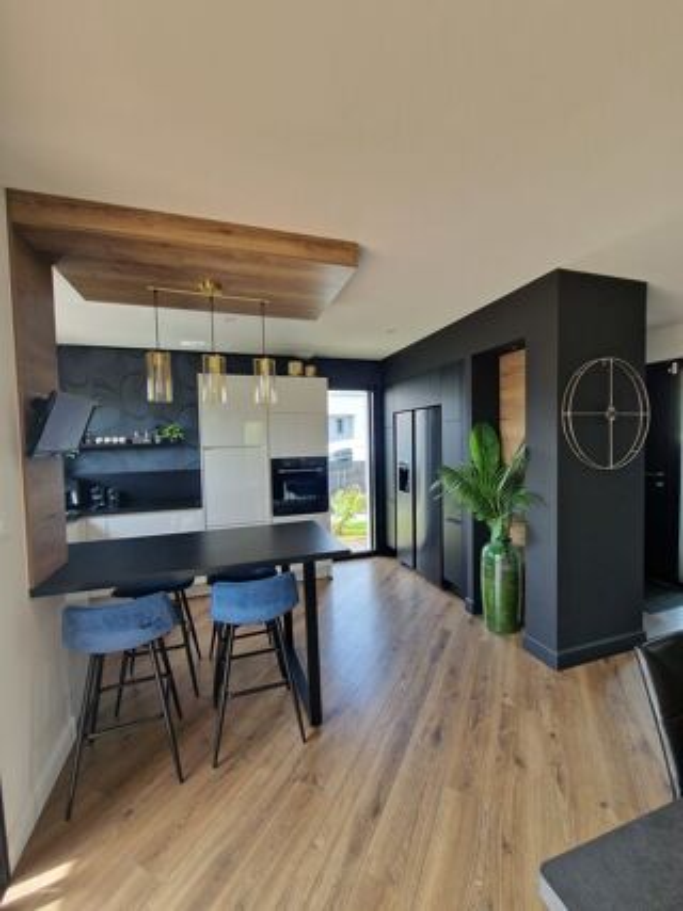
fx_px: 342
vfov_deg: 106.2
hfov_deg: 89.9
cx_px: 342
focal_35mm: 13
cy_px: 456
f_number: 2.2
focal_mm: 2.2
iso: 80
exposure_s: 1/100
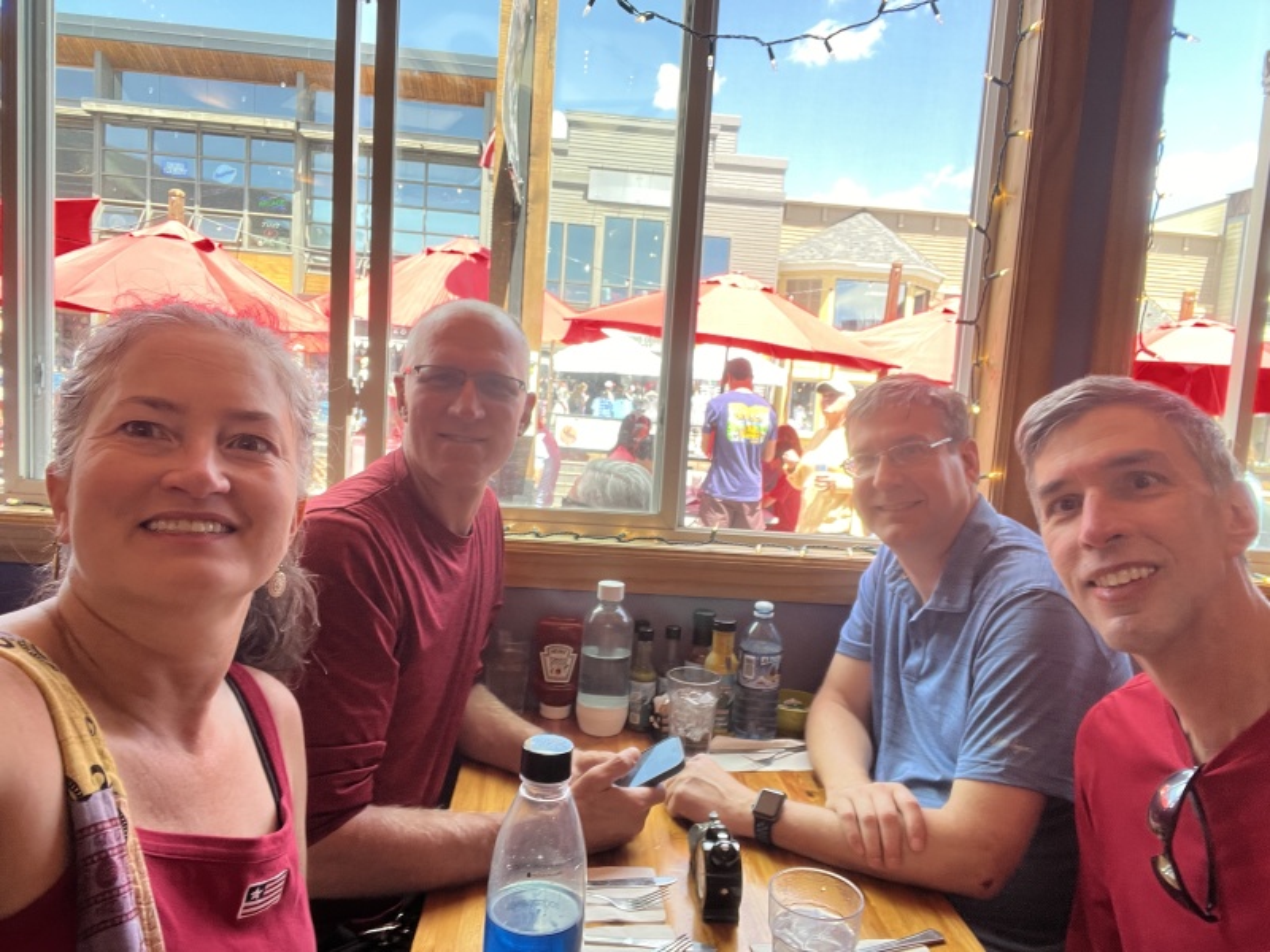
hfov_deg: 73.9
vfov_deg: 58.9
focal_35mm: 23
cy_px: 476
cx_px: 635
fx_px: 844
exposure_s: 1/60
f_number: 2.2
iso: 80
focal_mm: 2.71
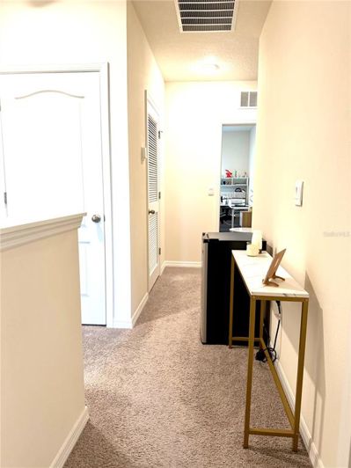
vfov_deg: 71.6
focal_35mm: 24
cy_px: 234
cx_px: 176
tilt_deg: -8.6
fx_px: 324
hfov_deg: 56.8
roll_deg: -0.3
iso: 125
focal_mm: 6.76
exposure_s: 1/60
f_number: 1.78
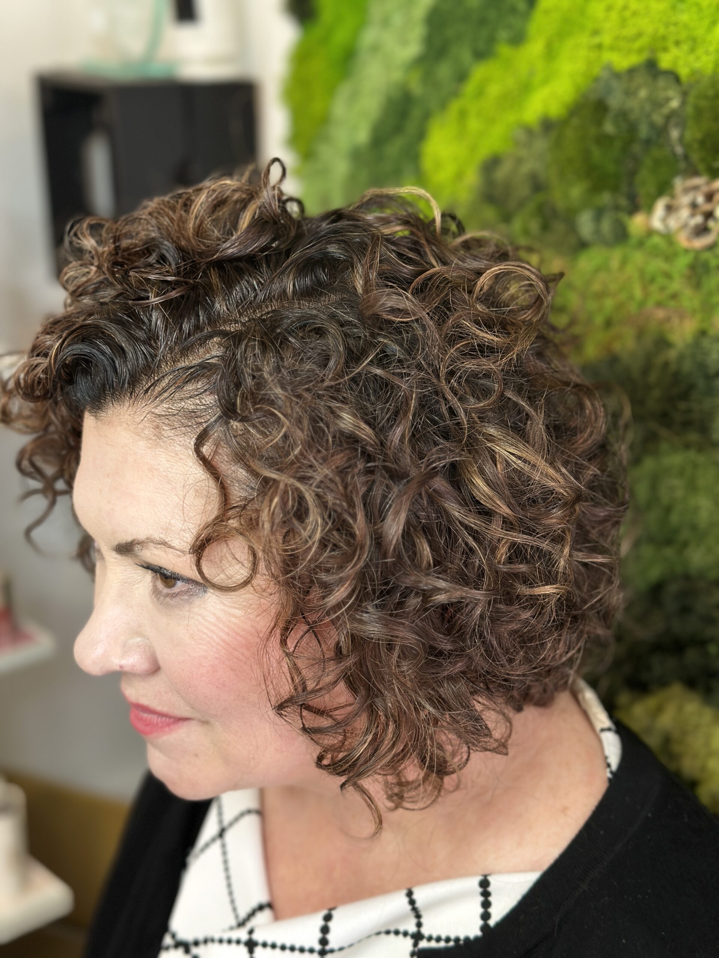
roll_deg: -1.3
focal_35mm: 48
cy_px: 479
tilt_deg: -18.6
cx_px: 360
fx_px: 1329
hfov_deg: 30.3
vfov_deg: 39.7
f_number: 1.78
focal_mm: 6.86
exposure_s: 1/60
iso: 125
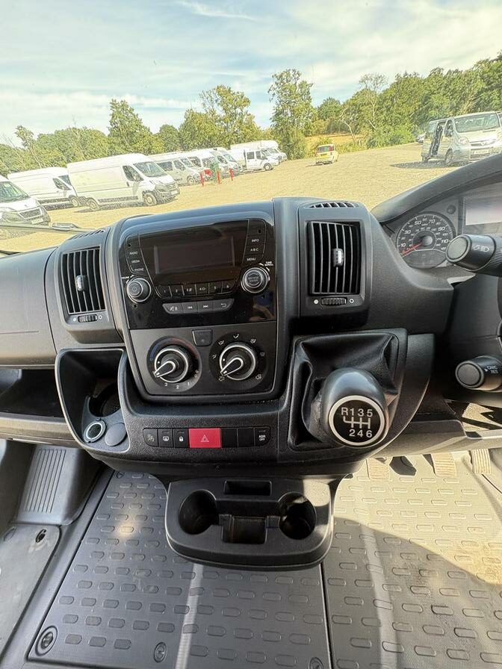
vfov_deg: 102.1
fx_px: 271
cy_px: 334
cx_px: 251
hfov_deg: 85.7
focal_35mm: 14
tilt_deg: -34.0
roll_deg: +2.6
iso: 160
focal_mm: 2.22
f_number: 2.2
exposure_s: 1/99
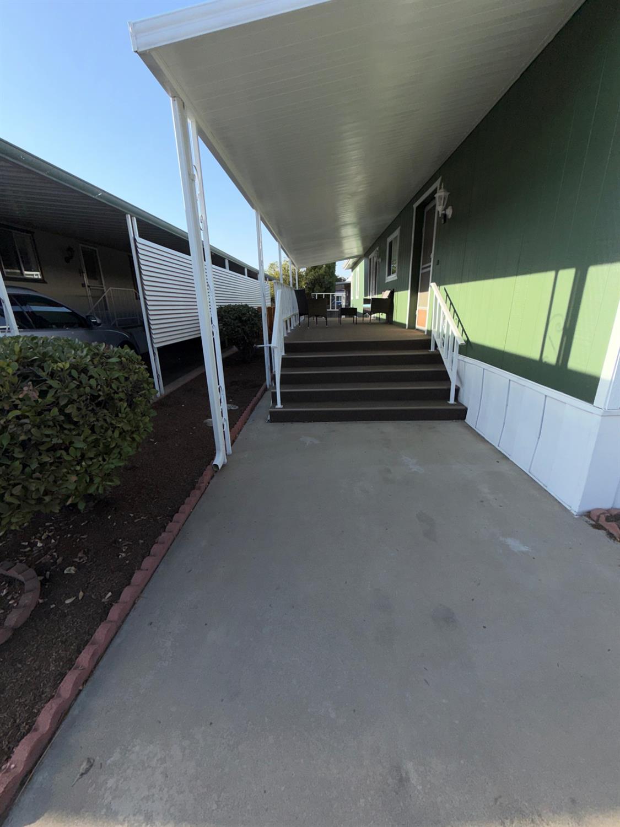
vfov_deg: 102.1
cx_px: 310
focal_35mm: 14
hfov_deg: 85.7
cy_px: 414
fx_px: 334
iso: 16
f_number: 2.2
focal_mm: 2.22
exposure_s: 1/779
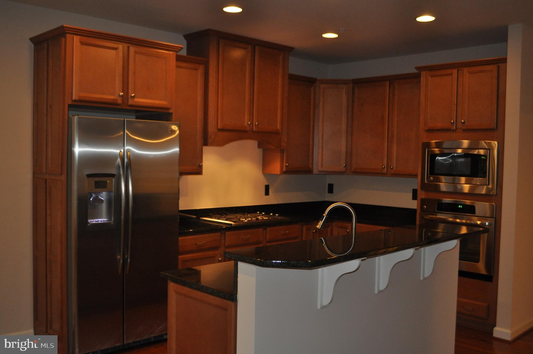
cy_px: 177
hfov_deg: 53.2
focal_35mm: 36
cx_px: 266
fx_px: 532
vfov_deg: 36.8
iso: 800
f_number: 4
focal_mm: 24
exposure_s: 1/60
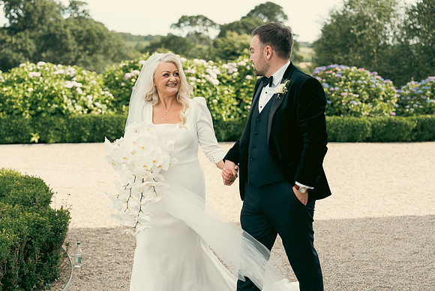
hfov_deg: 28.8
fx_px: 846
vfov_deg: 19.5
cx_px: 218
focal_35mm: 70
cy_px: 146
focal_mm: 70
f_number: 3.5
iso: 125
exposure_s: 1/400
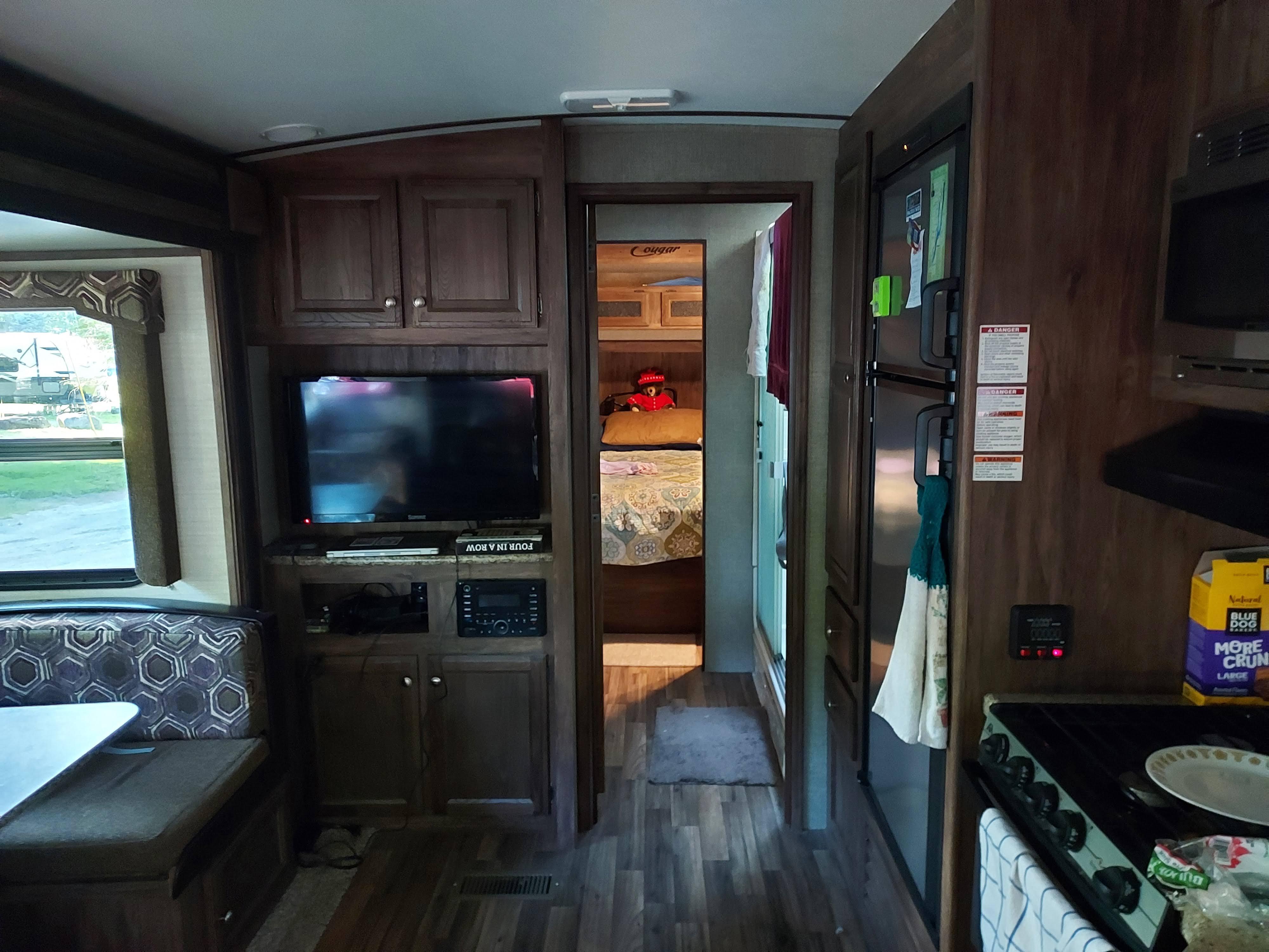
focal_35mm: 24
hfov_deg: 71.6
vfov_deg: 56.8
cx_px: 634
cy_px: 476
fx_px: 880
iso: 1000
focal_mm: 4.6
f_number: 1.8
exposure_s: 1/14
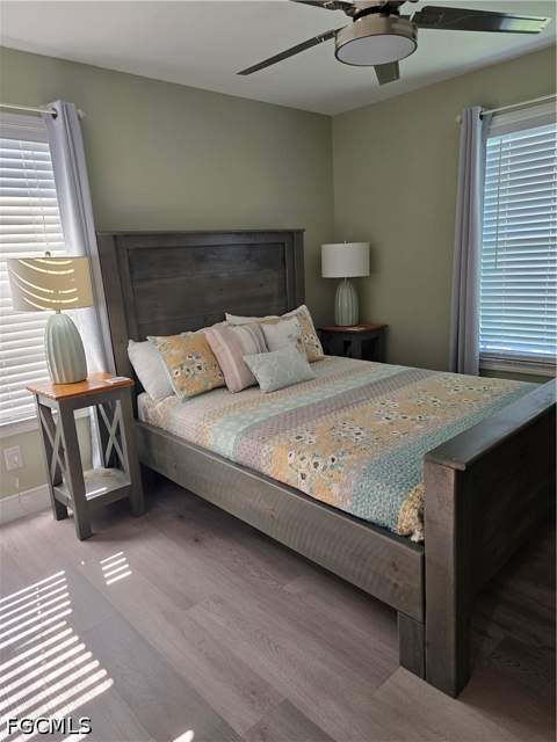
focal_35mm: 23
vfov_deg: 73.9
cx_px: 278
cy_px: 371
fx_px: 493
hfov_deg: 58.9
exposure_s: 1/180
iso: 160
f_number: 1.7
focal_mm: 6.3
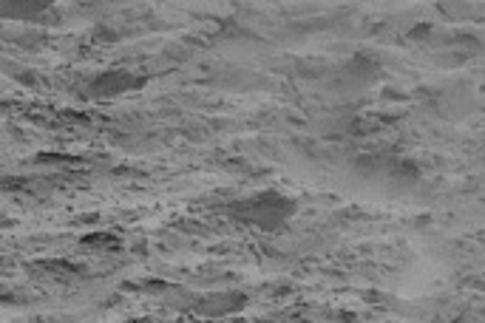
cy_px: -531
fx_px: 8271
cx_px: 763
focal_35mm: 614
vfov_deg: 2.2
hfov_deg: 3.3
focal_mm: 70
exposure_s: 1/180
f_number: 11
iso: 200
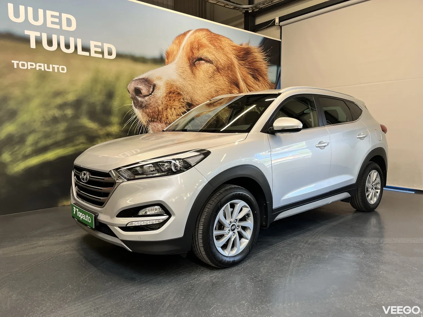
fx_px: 318
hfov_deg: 67.3
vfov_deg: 53.1
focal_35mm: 26
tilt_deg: -5.9
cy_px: 158
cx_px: 212
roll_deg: +1.0
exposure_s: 1/121
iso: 80
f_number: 1.6
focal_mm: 5.1
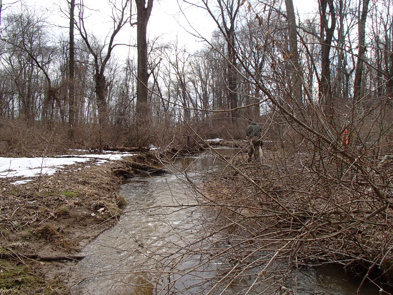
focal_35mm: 28
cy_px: 148
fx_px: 318
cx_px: 196
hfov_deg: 63.4
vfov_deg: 49.7
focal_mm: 5
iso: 100
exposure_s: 1/400
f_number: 3.9
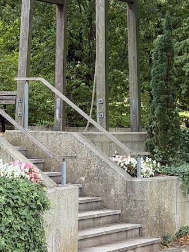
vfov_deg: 17.3
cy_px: 31
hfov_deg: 13.2
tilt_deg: +1.7
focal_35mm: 112
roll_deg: -0.8
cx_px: 81
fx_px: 816
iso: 80
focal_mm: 6.76
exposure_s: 1/243
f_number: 1.78
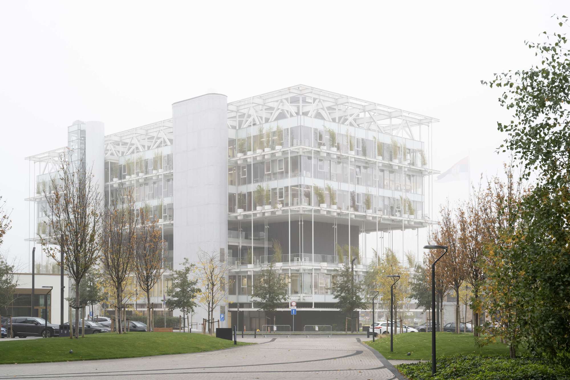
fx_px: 792
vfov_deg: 27.0
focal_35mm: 50
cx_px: 285
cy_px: 190
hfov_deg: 39.6
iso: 400
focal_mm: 50
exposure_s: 1/30
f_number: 6.3
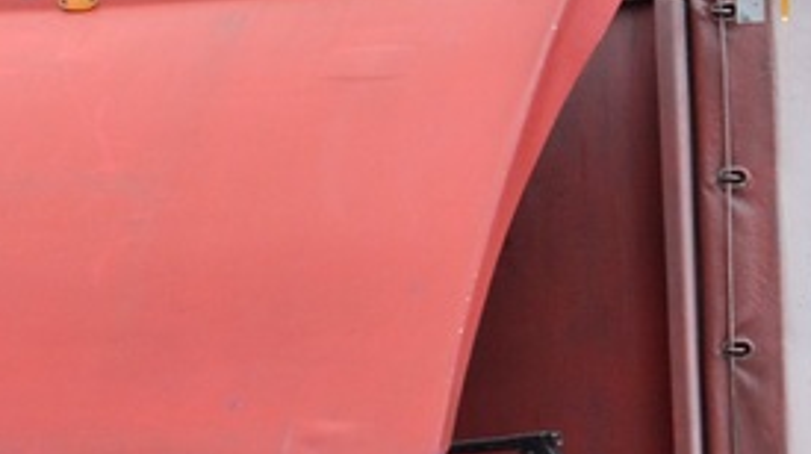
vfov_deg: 4.0
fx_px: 6487
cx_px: 233
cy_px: 830
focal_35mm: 302
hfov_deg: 7.1
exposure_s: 1/200
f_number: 7.1
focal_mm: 44
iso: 200
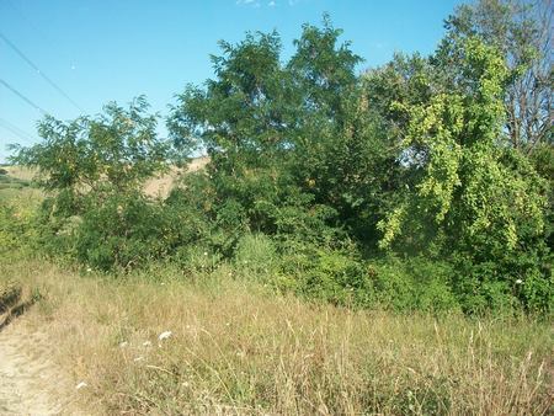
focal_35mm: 32
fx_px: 512
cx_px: 277
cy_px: 208
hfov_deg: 56.8
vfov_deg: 44.2
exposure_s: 1/250
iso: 80
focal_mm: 5.7
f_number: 5.5
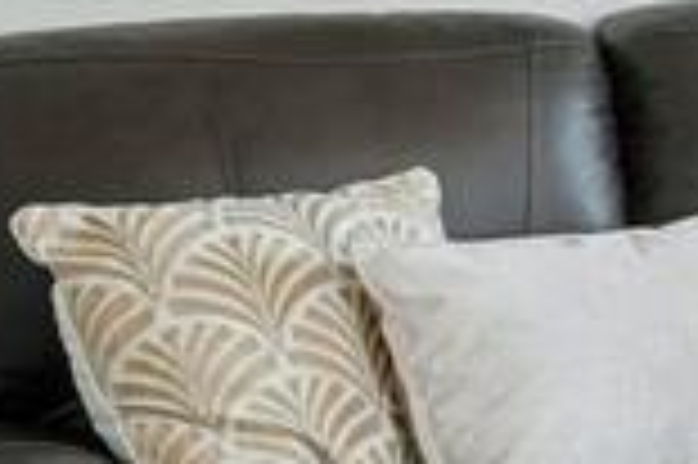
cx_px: 1734
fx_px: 1917
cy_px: -126
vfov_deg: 13.3
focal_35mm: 99
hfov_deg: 13.7
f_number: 8
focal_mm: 10
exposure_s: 1/10
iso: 800
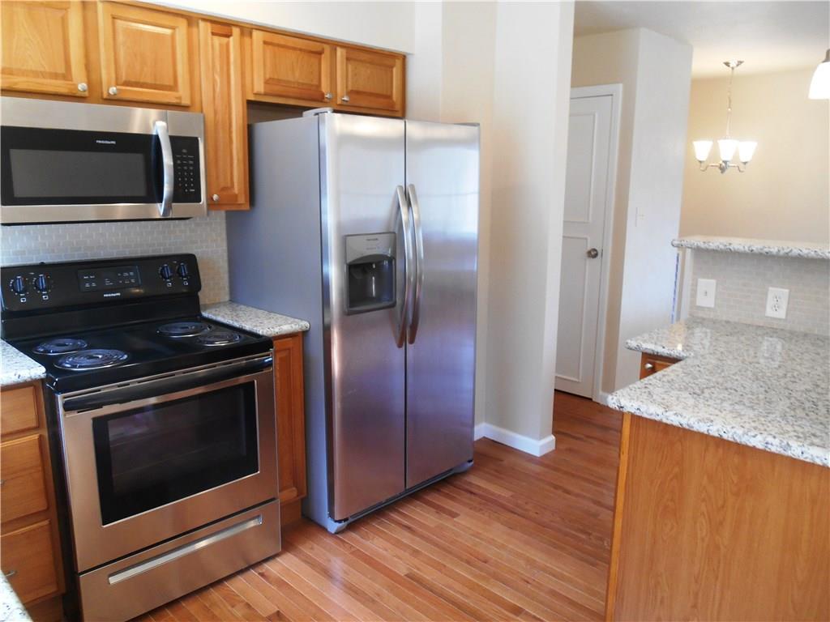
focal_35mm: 26
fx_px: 623
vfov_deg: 53.1
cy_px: 311
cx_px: 415
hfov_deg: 67.3
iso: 220
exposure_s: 1/30
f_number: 3.4
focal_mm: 4.7
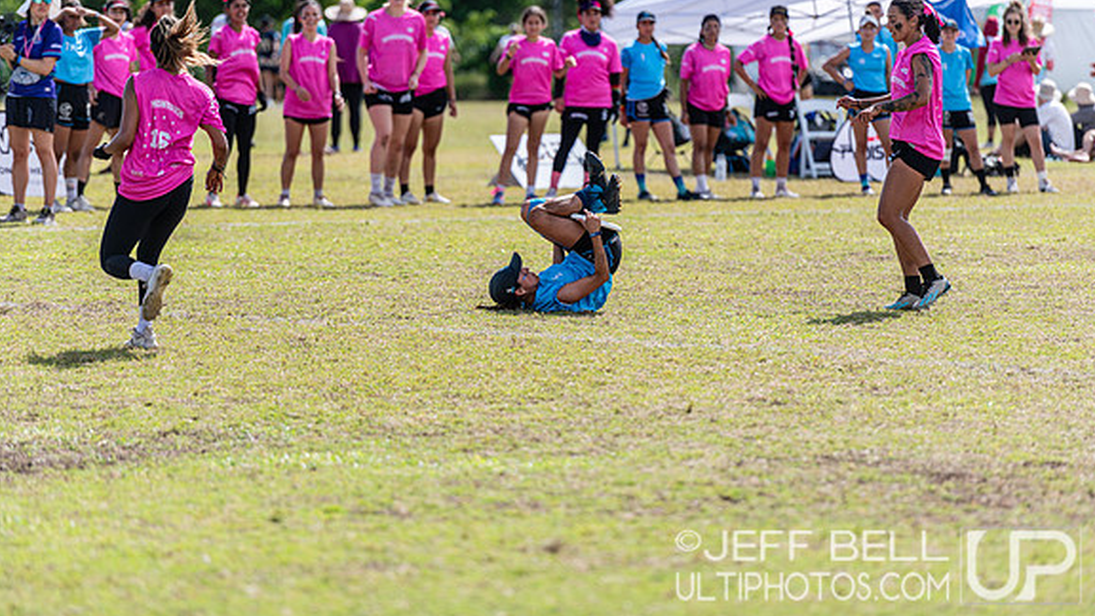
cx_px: 549
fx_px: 6126
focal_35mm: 211
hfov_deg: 10.2
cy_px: 256
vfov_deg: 5.8
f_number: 3.2
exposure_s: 1/1250
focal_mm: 200
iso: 80
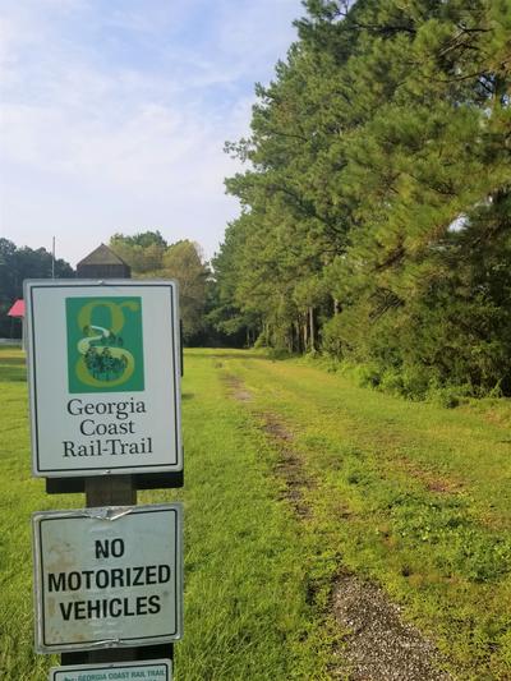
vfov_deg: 67.3
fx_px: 512
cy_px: 340
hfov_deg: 53.1
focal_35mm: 26
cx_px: 256
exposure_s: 1/2048
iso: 50
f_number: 1.7
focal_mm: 4.25
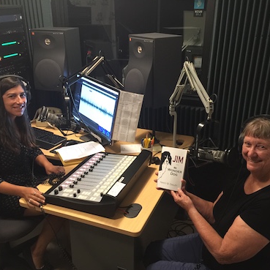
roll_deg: -1.3
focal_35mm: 35
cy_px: 137
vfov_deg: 47.2
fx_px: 309
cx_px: 141
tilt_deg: -23.1
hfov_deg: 47.2
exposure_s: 1/10
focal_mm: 4.15
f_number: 2.2
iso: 125
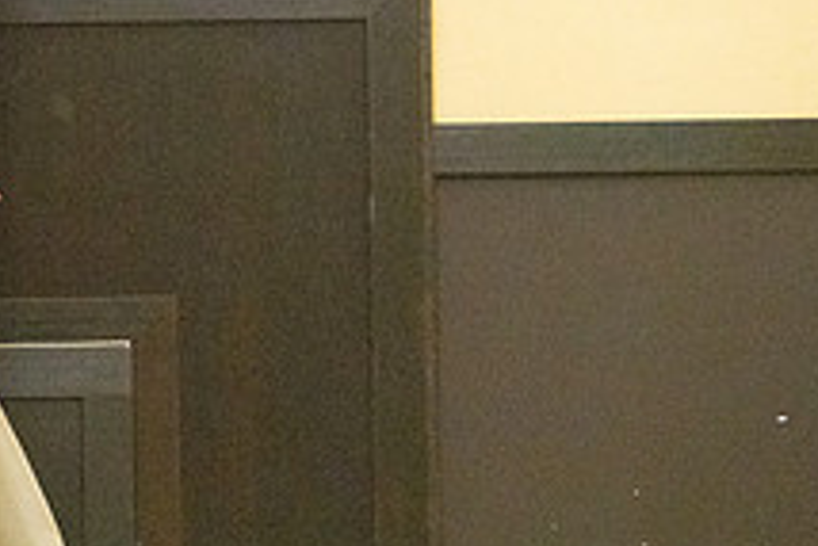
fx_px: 8936
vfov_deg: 3.5
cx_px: -252
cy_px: 208
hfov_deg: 5.2
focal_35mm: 393
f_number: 4.5
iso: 10000
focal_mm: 145
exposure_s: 1/1000
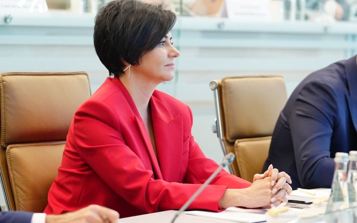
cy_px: 106
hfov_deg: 11.6
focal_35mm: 181
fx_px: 1760
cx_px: 178
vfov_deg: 7.2
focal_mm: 118
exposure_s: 1/160
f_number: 3.5
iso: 2500
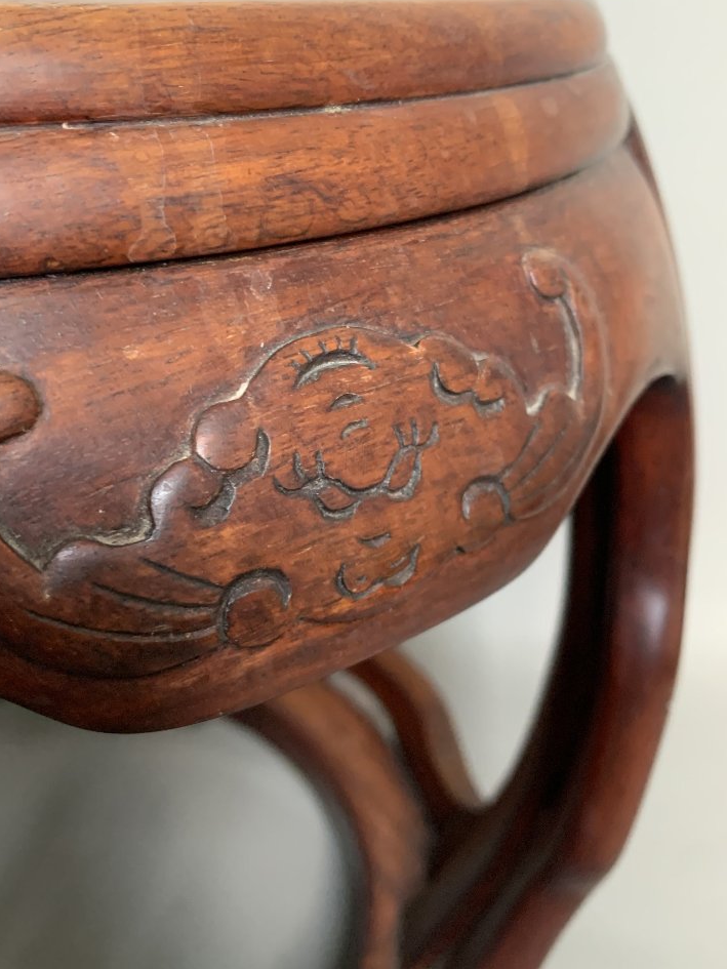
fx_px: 924
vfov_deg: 55.2
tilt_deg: -24.3
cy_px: 420
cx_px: 278
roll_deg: -0.4
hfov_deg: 42.7
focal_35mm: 33
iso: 400
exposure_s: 1/60
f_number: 1.8
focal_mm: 4.25
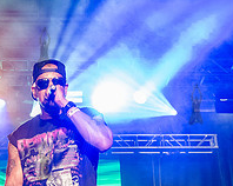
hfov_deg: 20.9
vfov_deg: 16.7
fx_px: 627
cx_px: 57
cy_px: 160
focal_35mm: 91
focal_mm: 31
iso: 5000
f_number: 4
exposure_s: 1/400
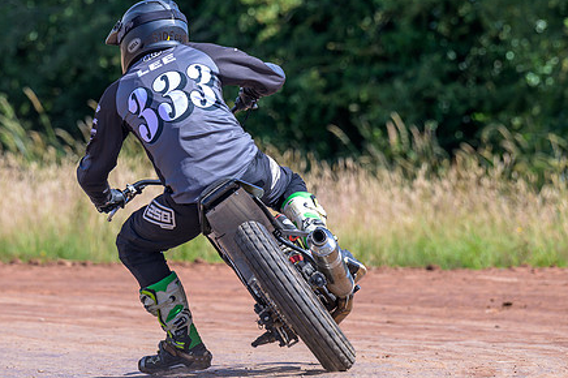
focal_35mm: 388
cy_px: 162
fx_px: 6117
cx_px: 249
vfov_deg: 3.5
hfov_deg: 5.3
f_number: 4
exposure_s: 1/500
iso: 110
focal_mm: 195
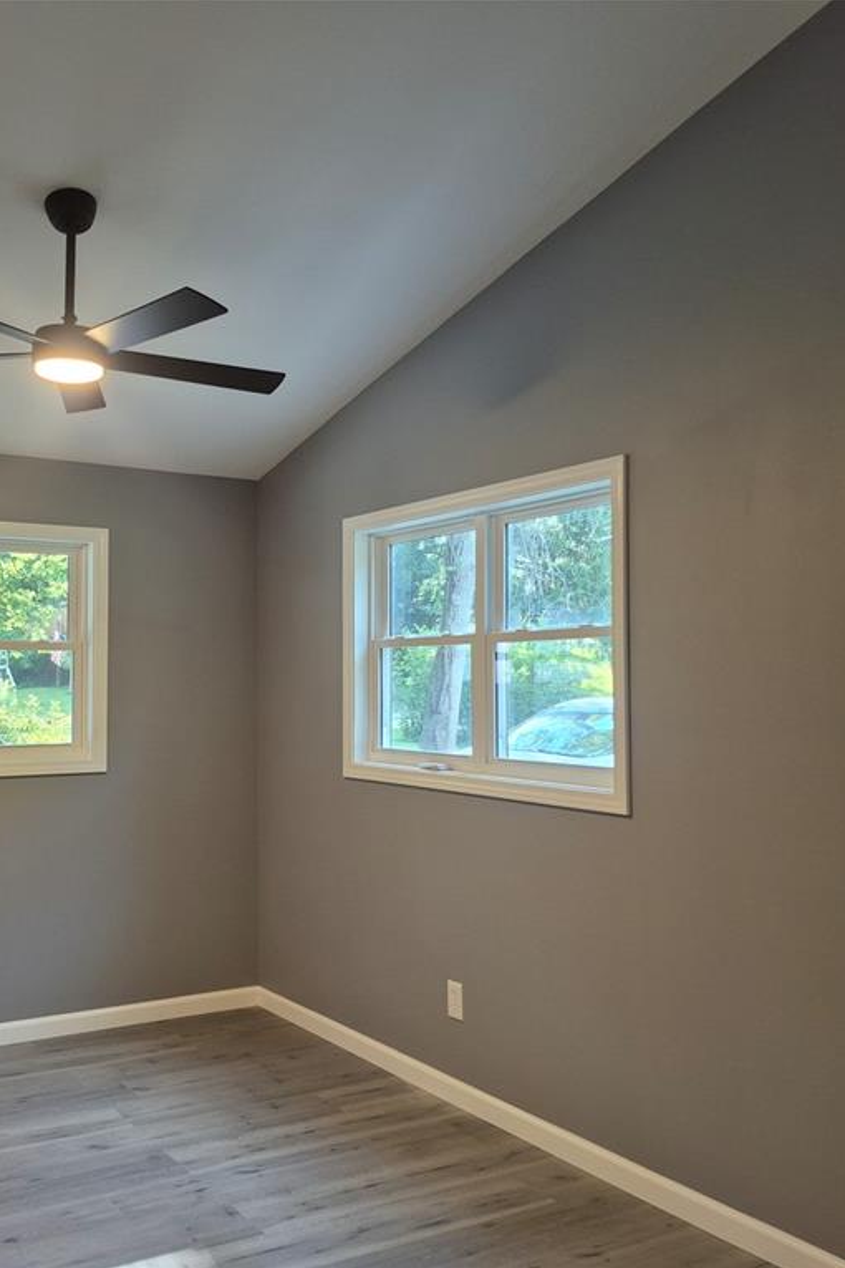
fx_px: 1127
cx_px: 252
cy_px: 635
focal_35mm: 32
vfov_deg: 58.7
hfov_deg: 40.4
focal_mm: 5.4
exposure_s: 1/120
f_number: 1.8
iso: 200
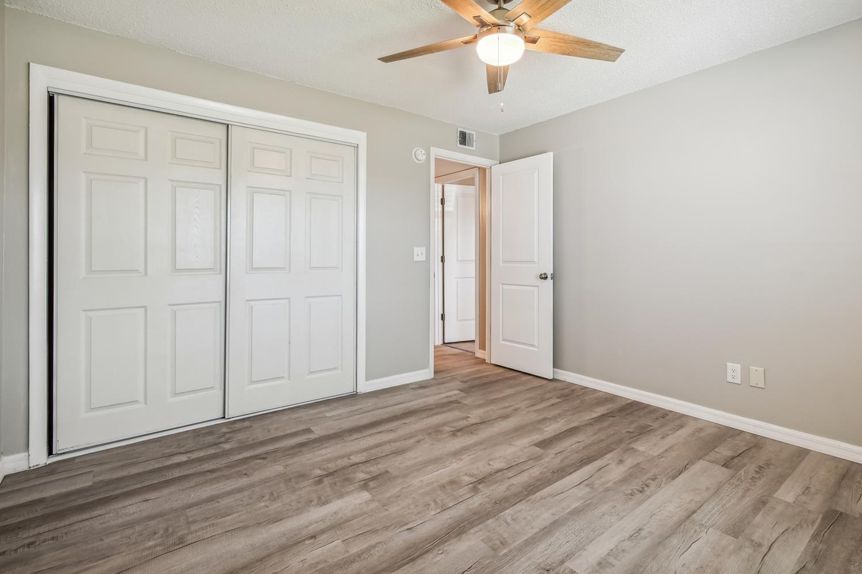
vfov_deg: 73.6
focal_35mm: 16
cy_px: 270
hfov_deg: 96.7
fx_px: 383
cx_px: 456
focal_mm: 10
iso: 100
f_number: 7.1
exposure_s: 1/4
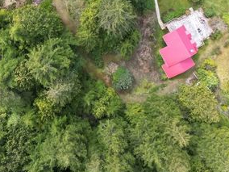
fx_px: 357
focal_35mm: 54
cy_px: -5
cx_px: 95
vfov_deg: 25.5
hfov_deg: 35.5
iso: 100
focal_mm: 6.72
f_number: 1.7
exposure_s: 1/640
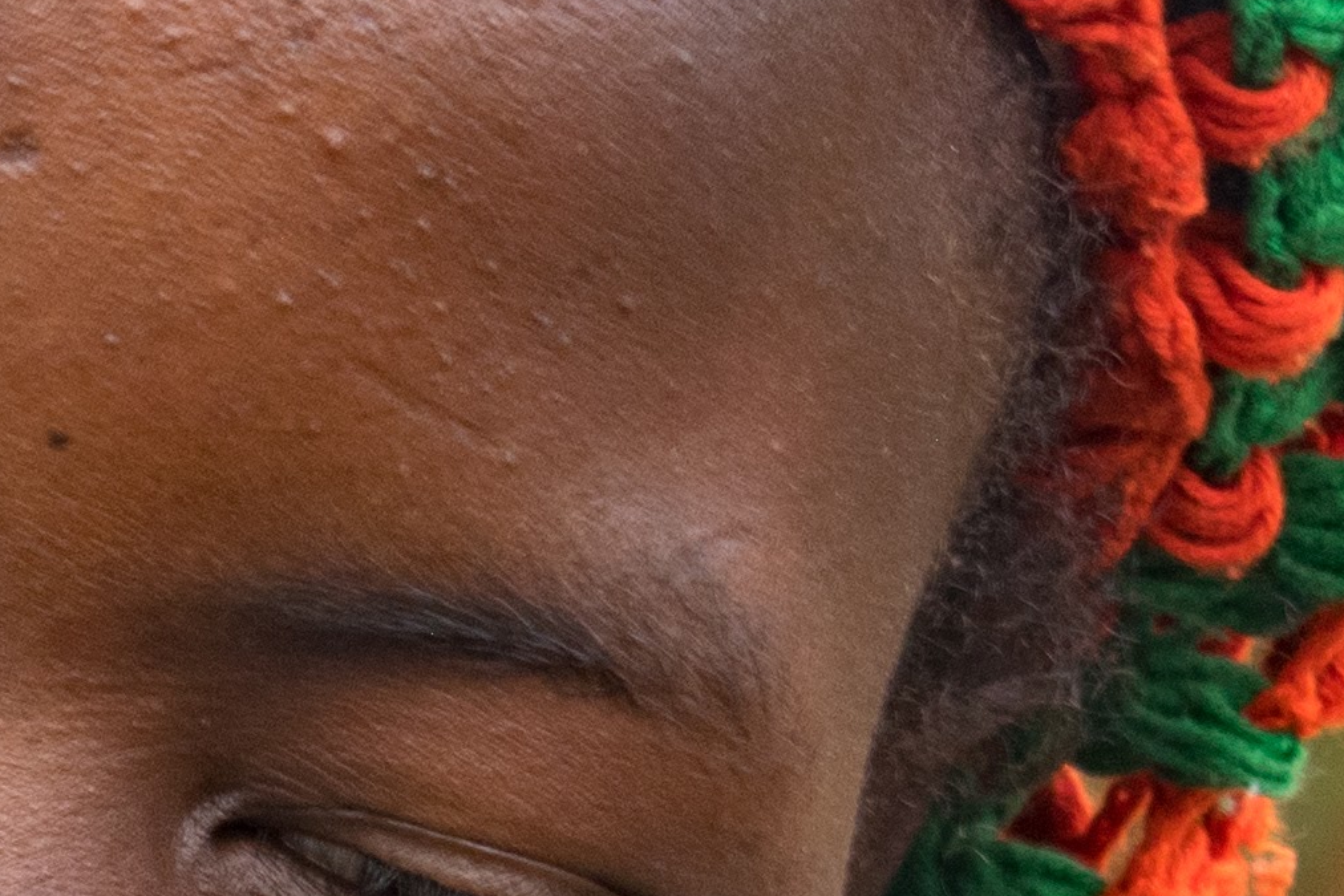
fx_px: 18256
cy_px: 455
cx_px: -983
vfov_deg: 2.8
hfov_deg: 4.2
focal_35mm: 489
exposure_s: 1/250
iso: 200
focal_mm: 55
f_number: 5.6
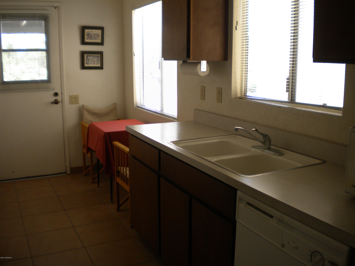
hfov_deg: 52.6
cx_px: 178
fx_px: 359
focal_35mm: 35
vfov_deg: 40.7
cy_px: 133
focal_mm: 6.3
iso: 112
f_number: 3.1
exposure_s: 1/66.1
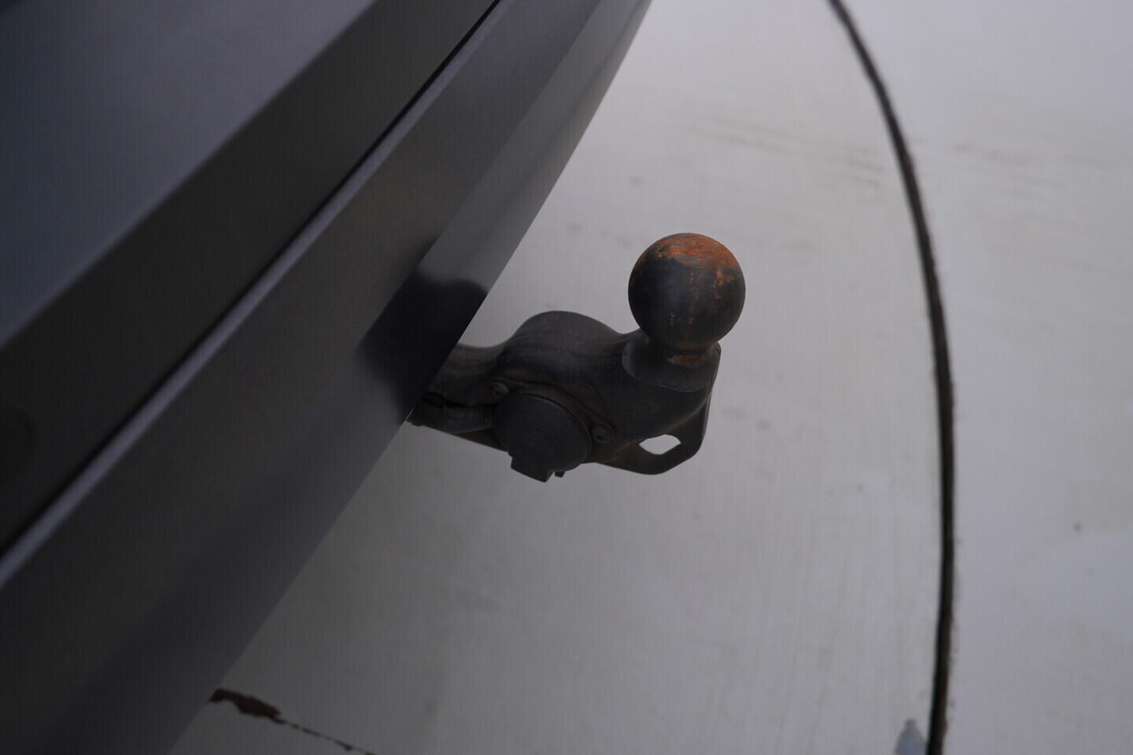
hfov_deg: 53.1
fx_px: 1133
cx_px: 566
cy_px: 378
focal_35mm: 36
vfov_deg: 36.9
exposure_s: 1/60
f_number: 3.5
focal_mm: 24
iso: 125
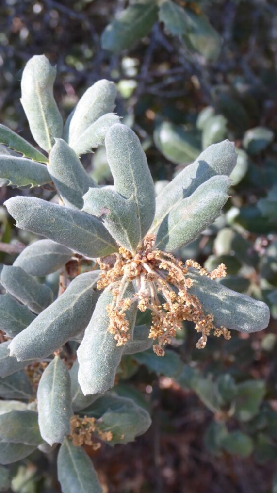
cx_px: 119
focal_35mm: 67
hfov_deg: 18.0
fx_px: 875
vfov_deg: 31.4
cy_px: 246
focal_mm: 10.9
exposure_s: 1/60
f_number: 4.3
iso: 250
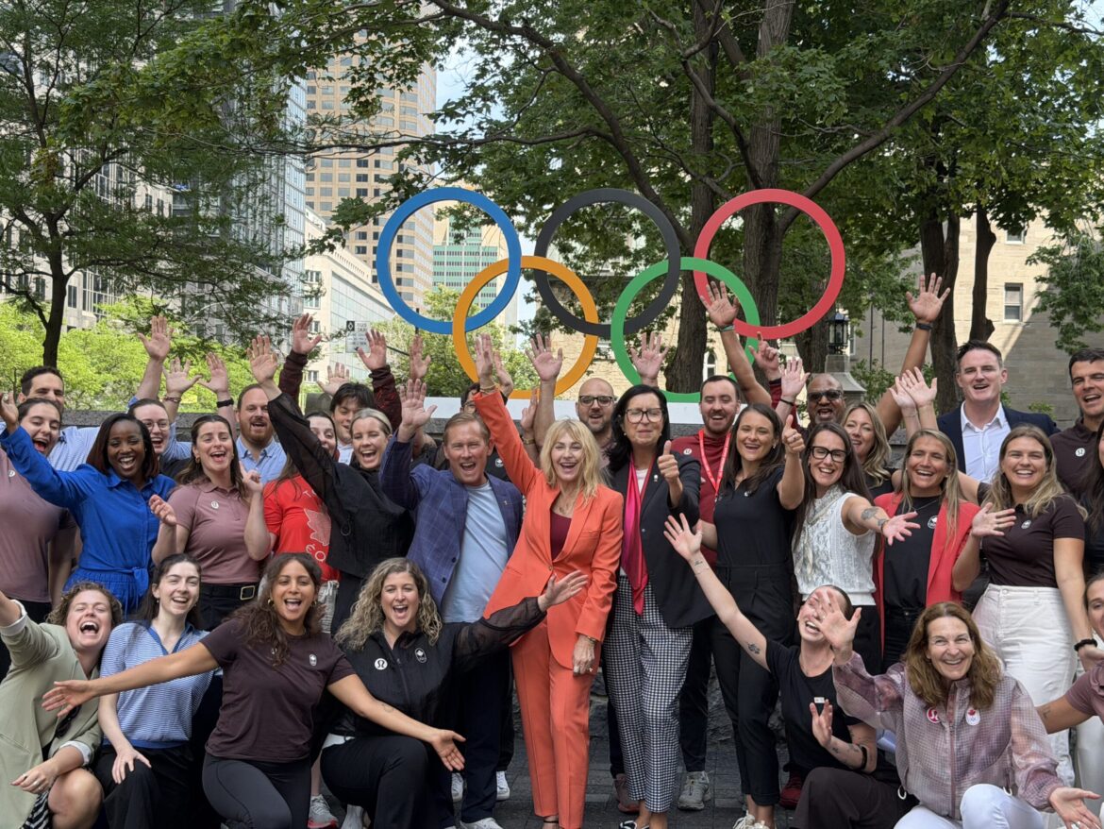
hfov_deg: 39.6
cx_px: 552
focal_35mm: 48
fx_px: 1531
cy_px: 414
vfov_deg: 30.3
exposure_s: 1/1100
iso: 100
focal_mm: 6.76
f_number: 1.78
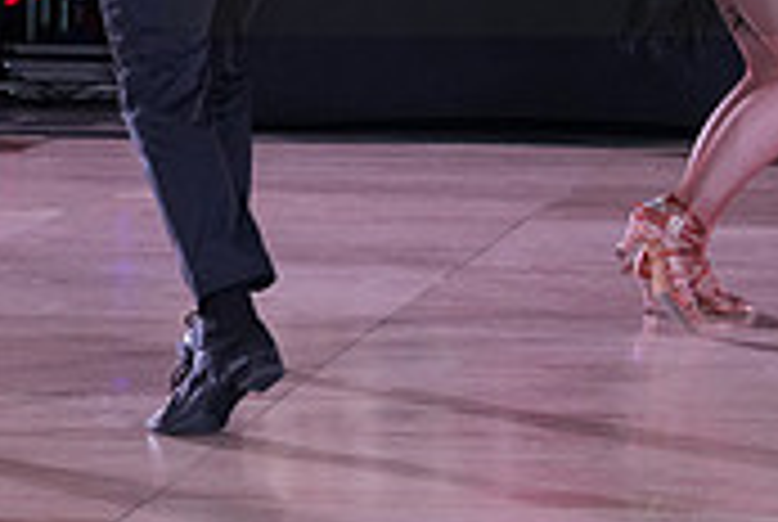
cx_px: 652
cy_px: -83
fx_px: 4633
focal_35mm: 214
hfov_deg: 9.6
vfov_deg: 6.4
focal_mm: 64
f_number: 5
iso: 2500
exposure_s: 1/250
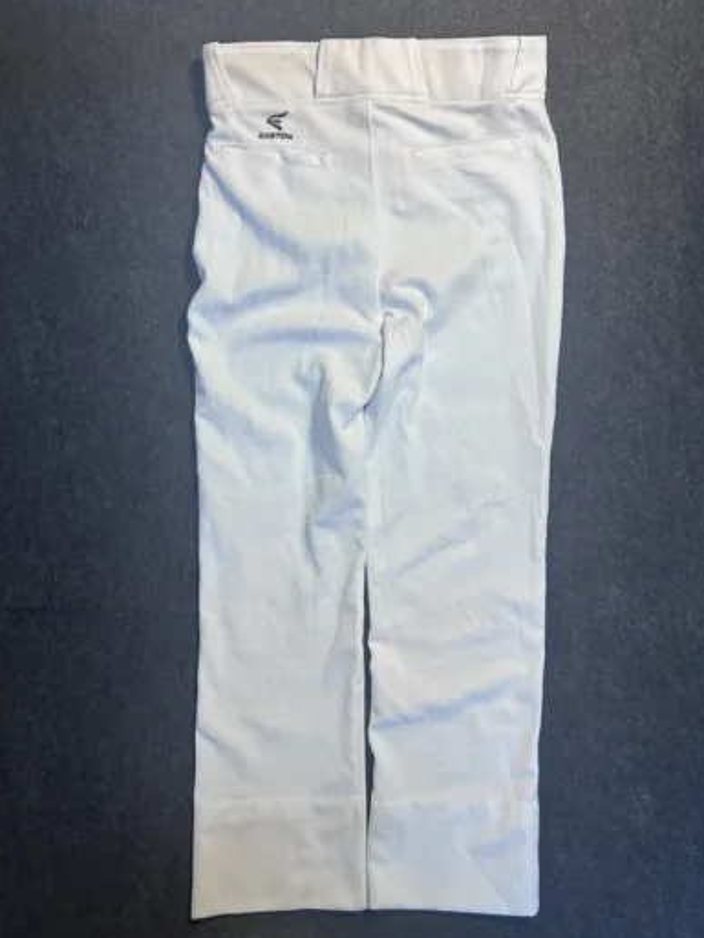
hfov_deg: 51.4
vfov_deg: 65.3
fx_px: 732
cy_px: 484
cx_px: 349
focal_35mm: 27
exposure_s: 1/100
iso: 125
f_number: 1.5
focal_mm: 5.7
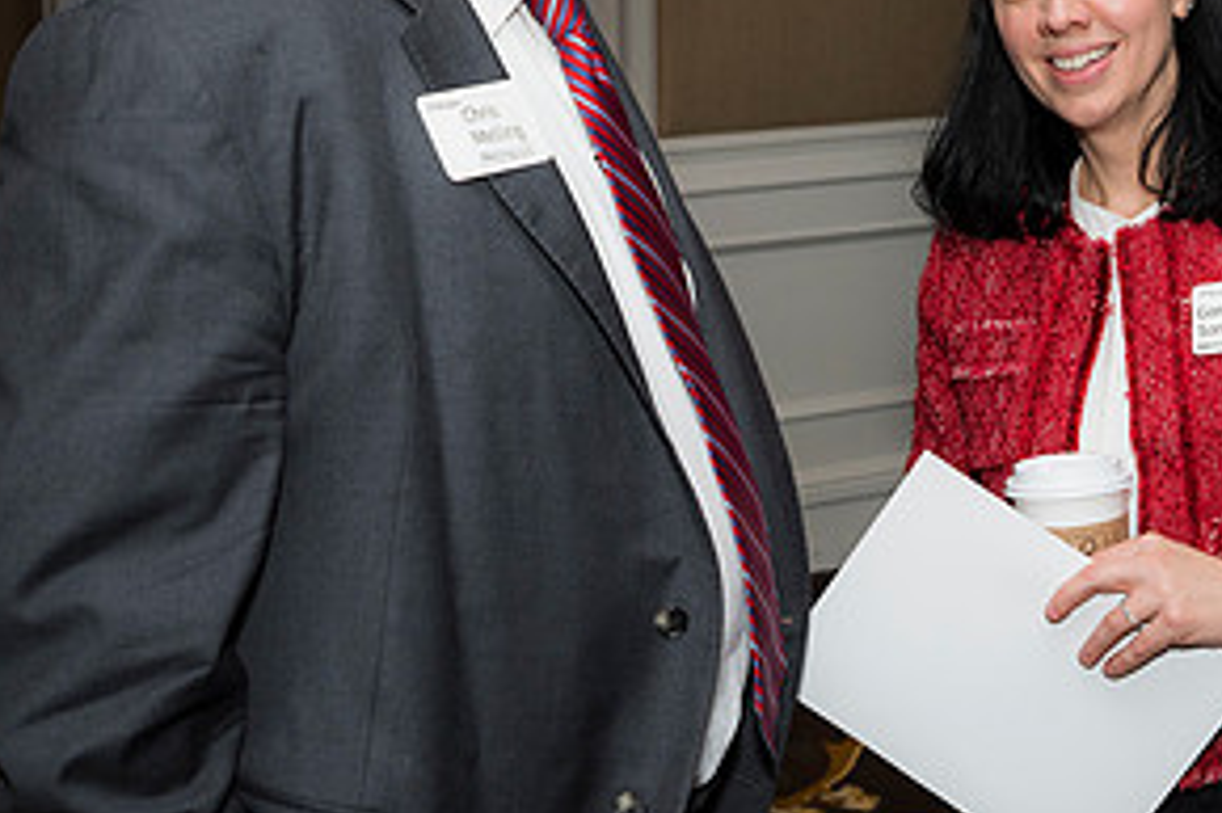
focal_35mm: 80
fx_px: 2714
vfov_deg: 16.8
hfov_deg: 25.1
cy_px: 91
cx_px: 902
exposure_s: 1/125
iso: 800
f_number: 5.6
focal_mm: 40
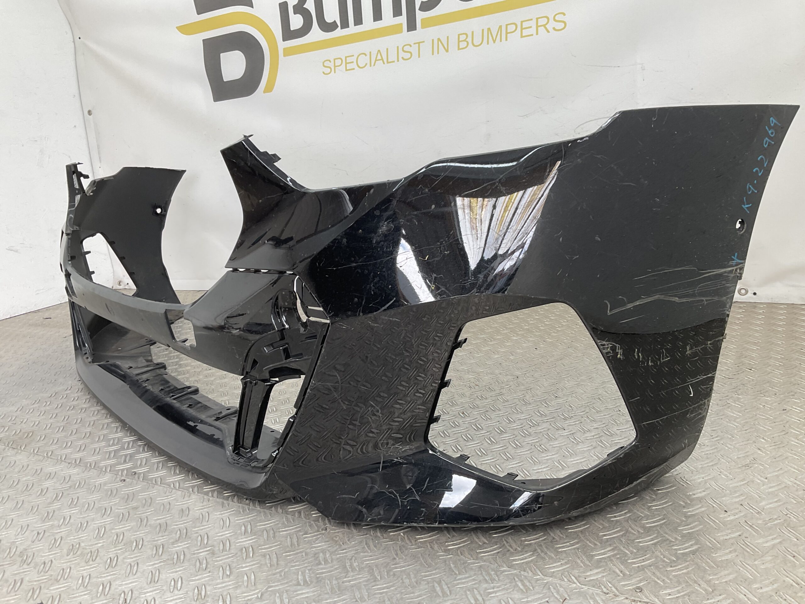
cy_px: 302
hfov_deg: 61.7
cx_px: 402
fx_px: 674
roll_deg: +5.6
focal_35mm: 29
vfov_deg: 48.2
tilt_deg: -14.5
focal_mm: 3
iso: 16
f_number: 1.8
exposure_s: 1/100
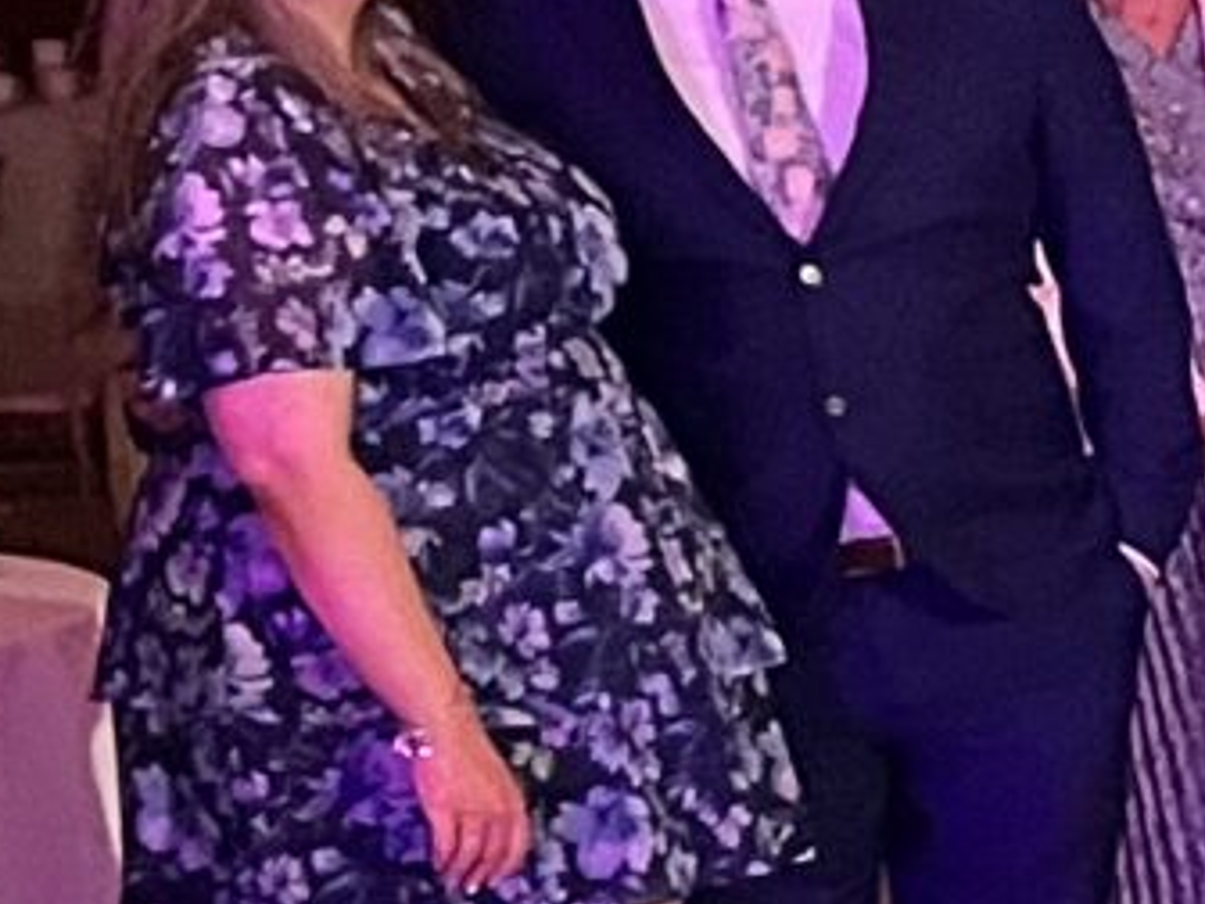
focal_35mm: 198
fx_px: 6892
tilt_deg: -13.5
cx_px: 3848
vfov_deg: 7.4
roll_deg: +1.4
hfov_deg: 8.2
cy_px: 1277
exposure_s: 1/57
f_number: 1.6
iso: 400
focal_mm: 5.1
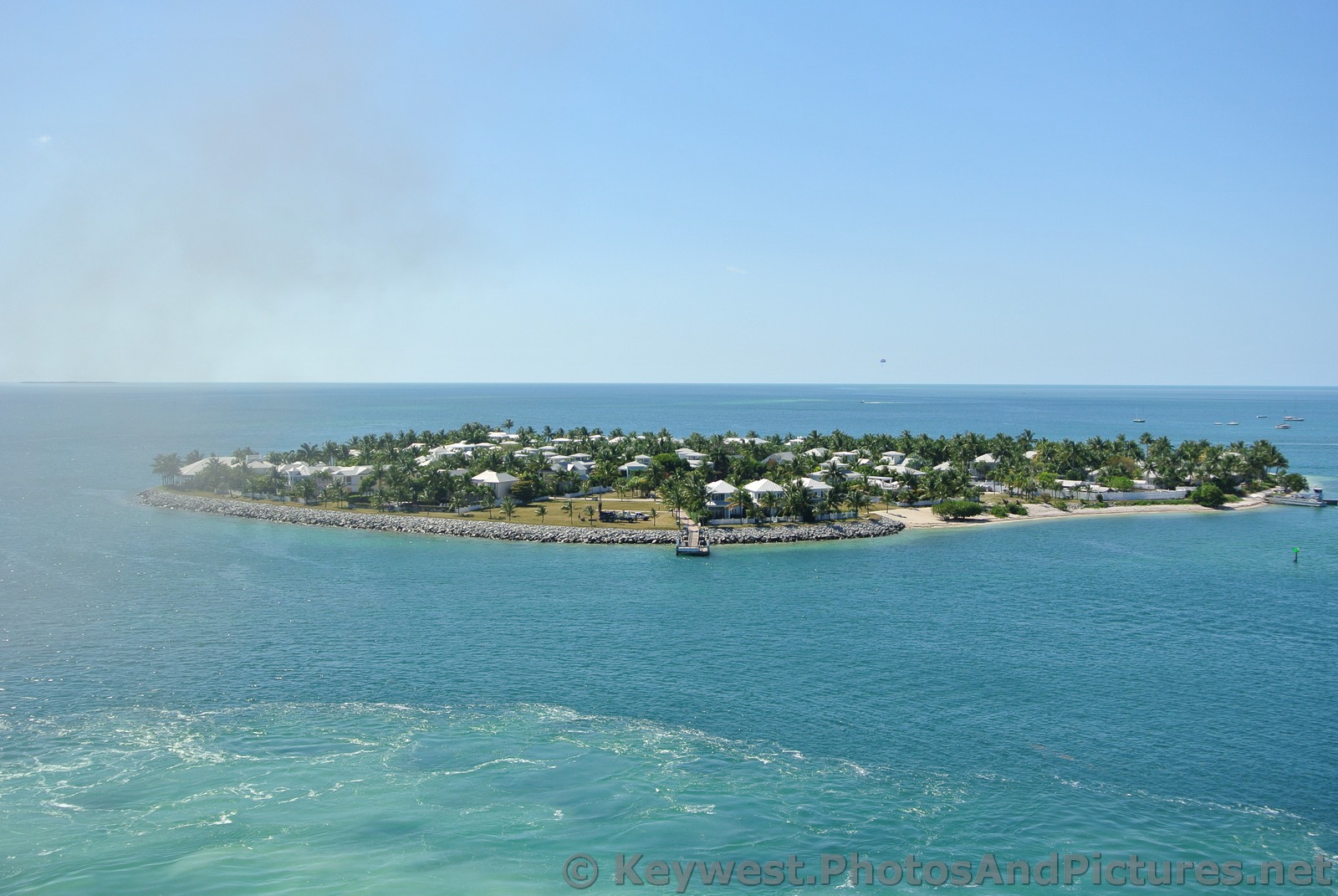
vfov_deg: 33.5
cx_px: 669
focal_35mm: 40
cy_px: 448
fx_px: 1488
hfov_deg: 48.4
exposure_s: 1/800
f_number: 5
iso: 100
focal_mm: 15.1
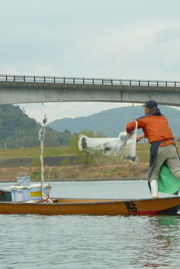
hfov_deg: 6.6
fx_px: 1568
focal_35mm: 209
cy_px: 134
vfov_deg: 9.8
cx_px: 66
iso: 125
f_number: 4.2
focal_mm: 13.7
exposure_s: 1/320
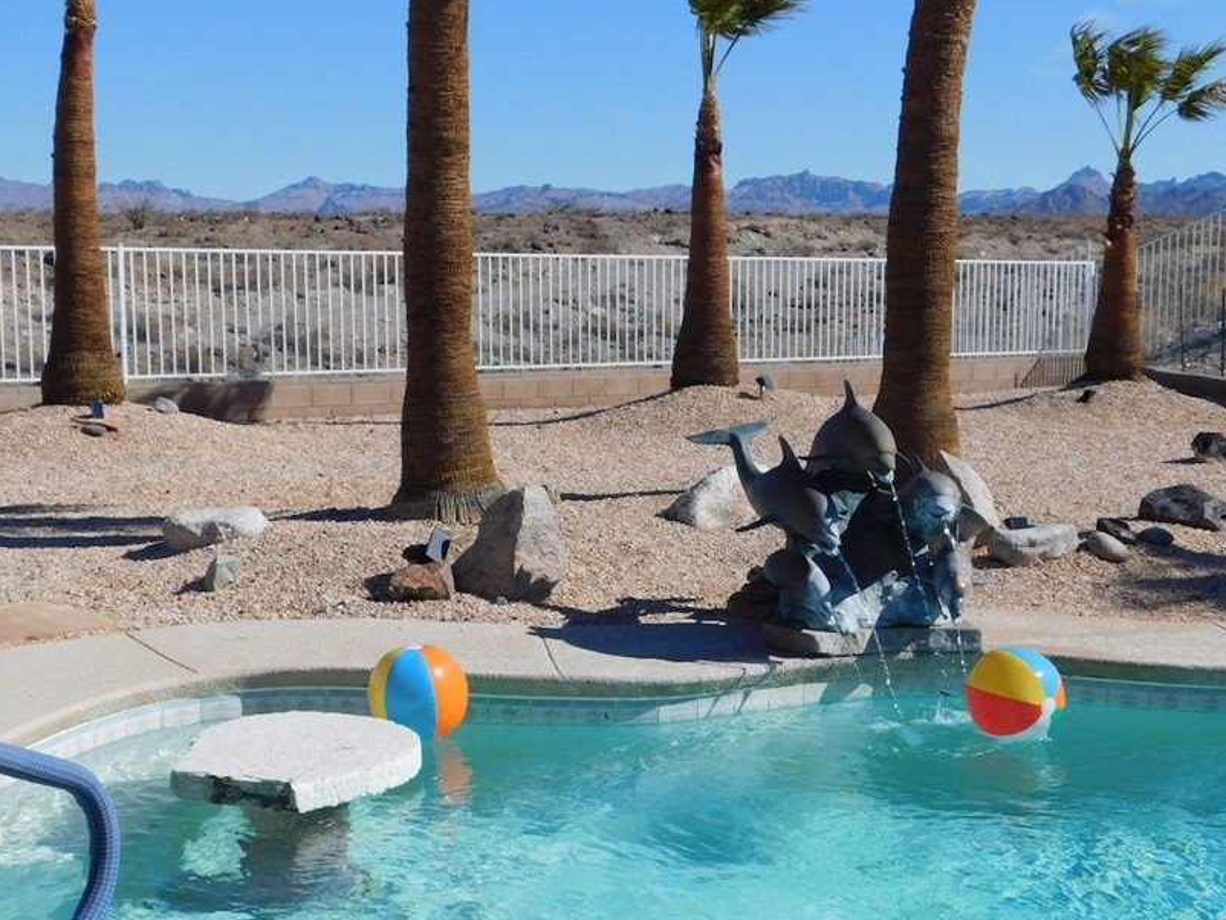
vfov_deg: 28.5
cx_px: 679
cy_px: 540
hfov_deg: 37.4
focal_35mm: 51
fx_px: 1807
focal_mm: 7.1
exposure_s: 1/500
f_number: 7.2
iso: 125
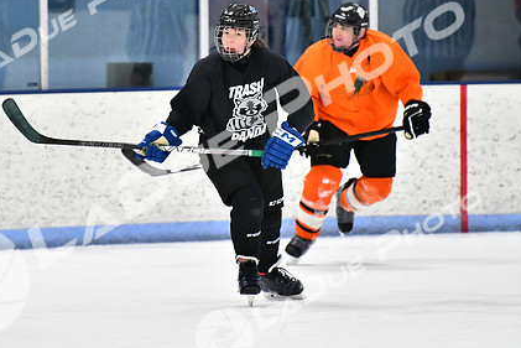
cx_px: 193
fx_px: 5979
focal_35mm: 413
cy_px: 155
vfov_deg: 3.3
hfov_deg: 5.0
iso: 6400
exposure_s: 1/1250
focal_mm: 200
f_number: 2.8
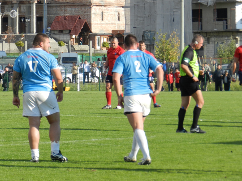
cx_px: 121
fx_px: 1999
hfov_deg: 6.9
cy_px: 90
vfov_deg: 5.2
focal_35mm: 286
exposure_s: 1/500
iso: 160
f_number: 5.3
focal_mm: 50.8
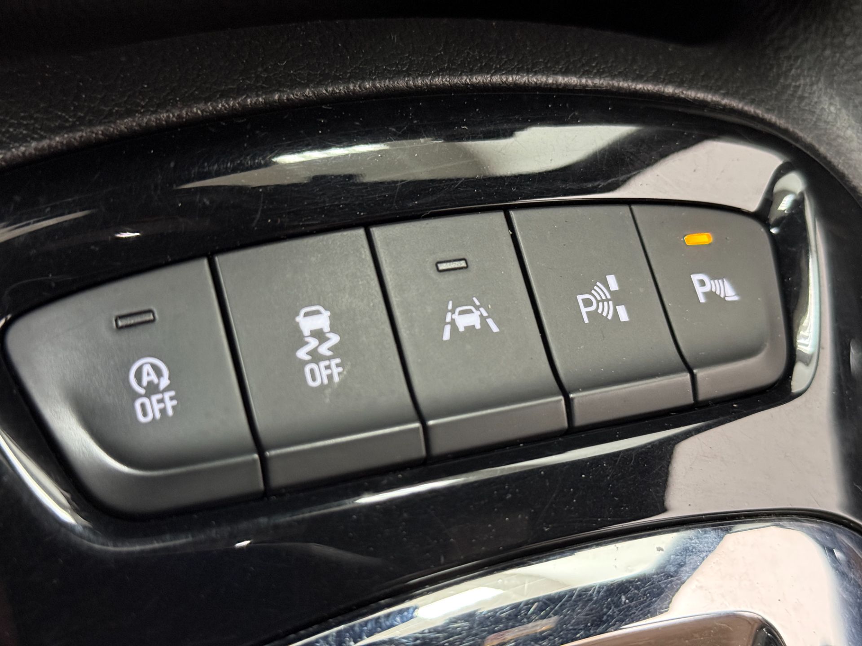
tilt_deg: -54.9
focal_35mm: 48
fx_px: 1195
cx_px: 431
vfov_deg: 30.3
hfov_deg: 39.7
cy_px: 323
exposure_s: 1/30
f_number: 1.78
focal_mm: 6.76
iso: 500
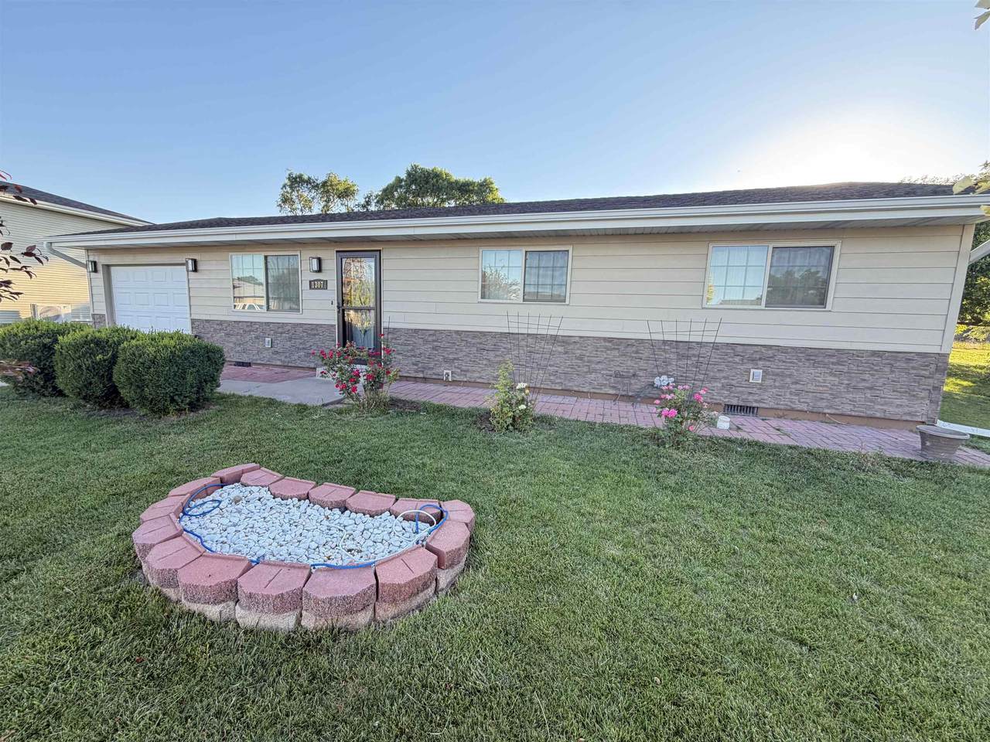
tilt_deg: -8.9
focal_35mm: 14
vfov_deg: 85.7
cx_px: 495
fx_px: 400
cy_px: 371
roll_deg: -1.6
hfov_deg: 102.1
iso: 100
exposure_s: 1/121
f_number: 2.2
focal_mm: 2.22
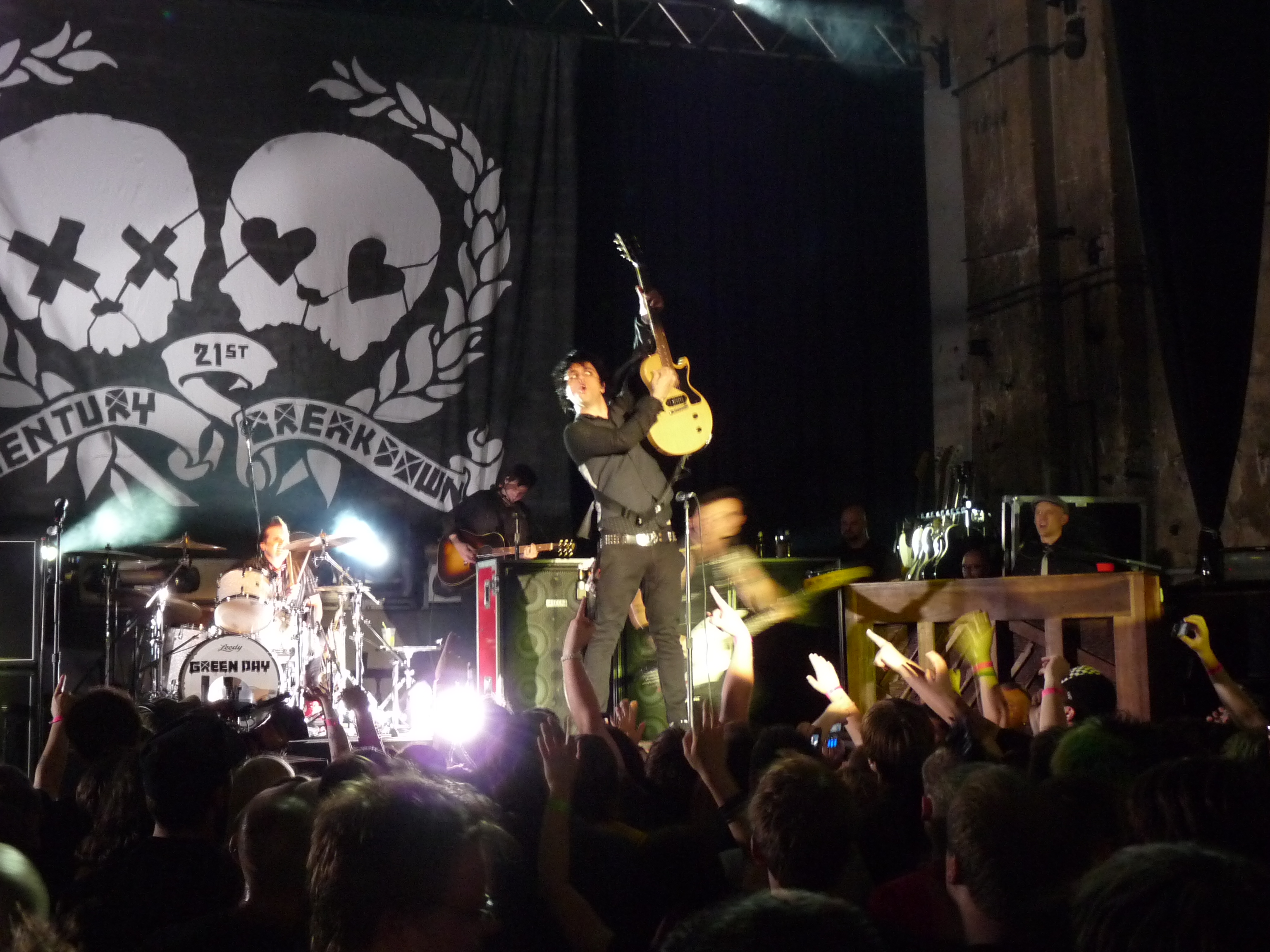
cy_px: 476
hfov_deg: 42.1
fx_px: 1651
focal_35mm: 45
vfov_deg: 32.2
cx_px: 635
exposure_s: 1/10
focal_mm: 6.8
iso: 400
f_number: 3
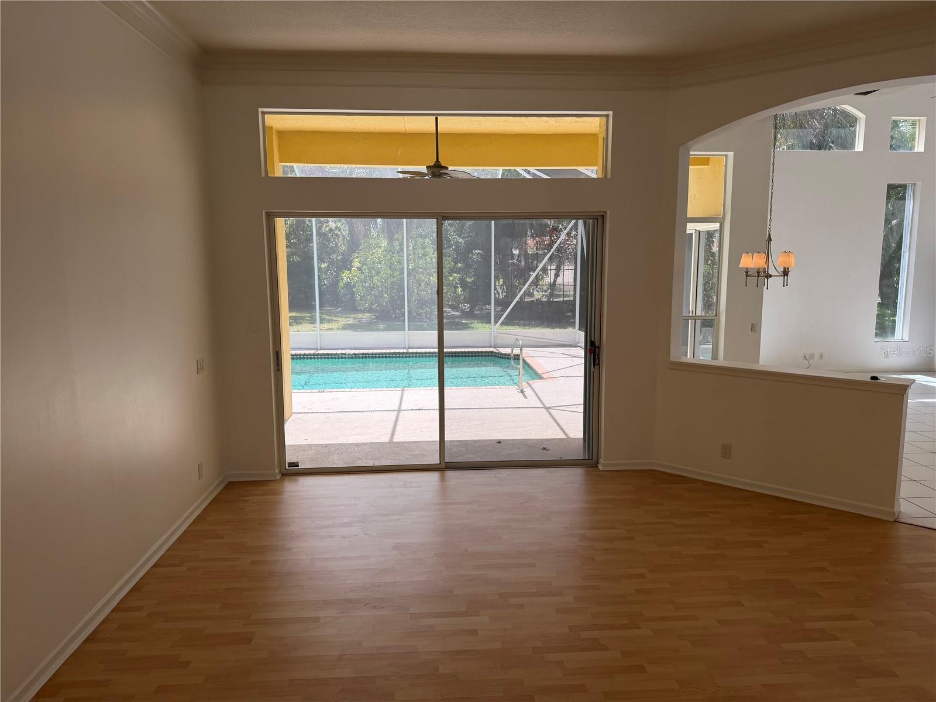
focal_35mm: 24
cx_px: 468
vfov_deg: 56.8
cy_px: 351
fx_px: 649
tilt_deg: -7.9
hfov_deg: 71.6
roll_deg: +0.8
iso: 100
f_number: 1.78
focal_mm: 6.76
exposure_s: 1/1046
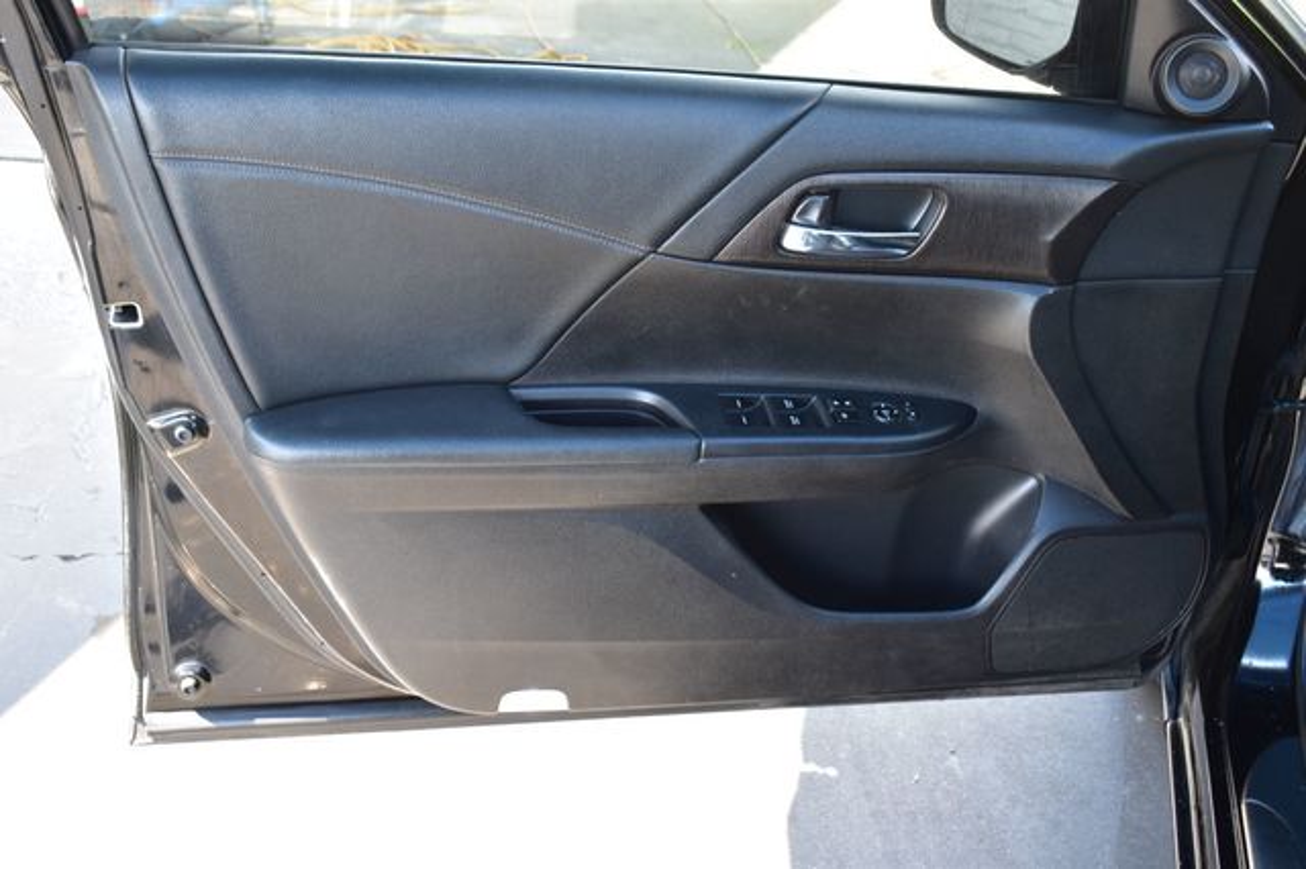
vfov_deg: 35.5
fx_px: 1360
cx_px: 653
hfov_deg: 51.3
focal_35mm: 38
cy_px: 434
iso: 400
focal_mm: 25
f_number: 6.3
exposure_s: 1/25
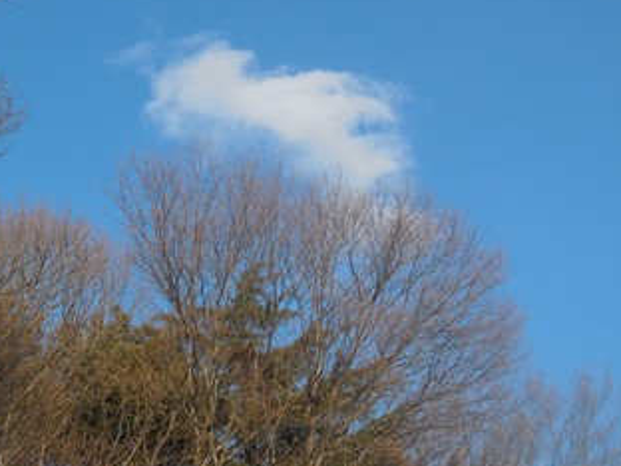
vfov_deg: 14.9
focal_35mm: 99
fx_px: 1776
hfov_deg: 19.8
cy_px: 125
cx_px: 226
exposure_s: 1/640
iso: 125
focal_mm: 11
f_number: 4.5
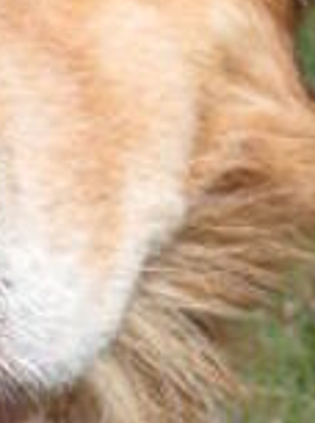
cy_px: 160
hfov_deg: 8.4
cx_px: -149
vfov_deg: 11.5
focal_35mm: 172
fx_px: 2096
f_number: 4
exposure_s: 1/1600
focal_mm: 7.31
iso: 200
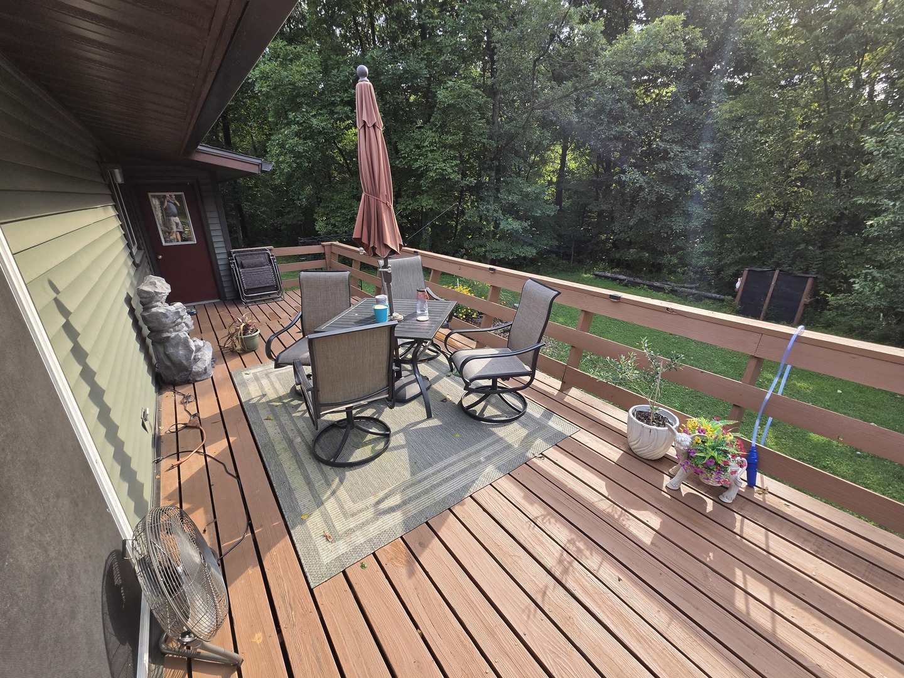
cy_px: 339
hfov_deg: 106.2
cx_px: 452
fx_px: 339
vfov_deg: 89.9
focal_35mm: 13
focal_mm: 2.2
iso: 100
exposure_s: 1/529
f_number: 2.2
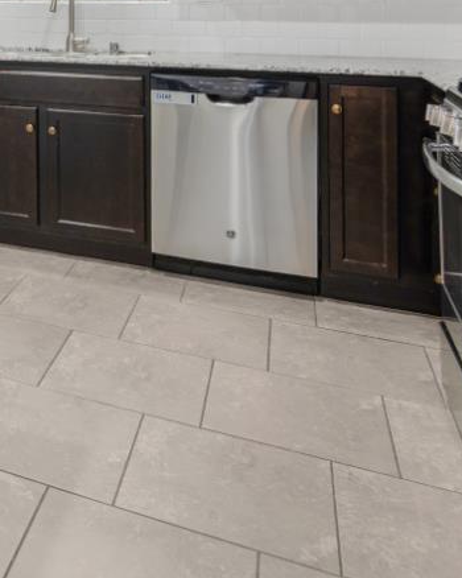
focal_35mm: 45
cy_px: -8
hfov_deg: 27.2
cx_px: -161
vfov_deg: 36.7
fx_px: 770
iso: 450
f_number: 4
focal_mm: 14
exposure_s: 1/15
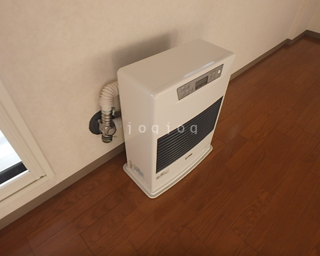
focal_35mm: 22
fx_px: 208
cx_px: 163
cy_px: 128
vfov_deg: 63.1
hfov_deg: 75.0
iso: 125
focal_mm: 3.7
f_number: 3.5
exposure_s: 1/60
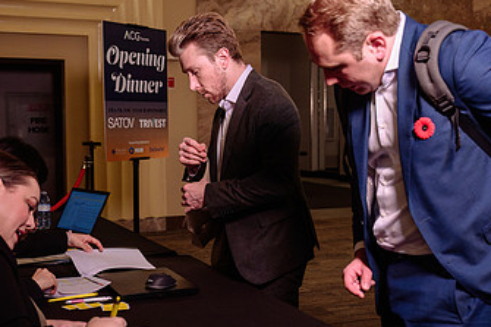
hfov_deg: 35.6
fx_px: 763
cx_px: 282
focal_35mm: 56
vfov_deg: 24.2
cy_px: 170
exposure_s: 1/80
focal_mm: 30.5
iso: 800
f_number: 3.5
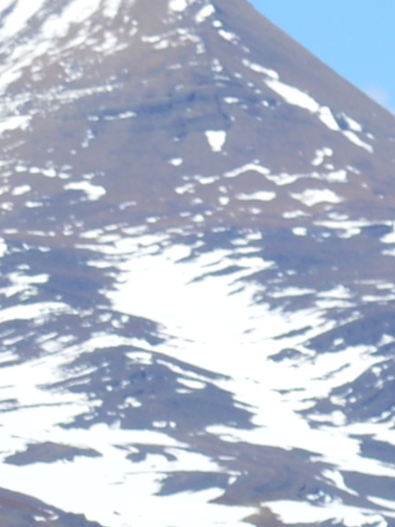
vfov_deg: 2.8
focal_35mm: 707
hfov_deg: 2.1
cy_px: 1547
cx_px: -977
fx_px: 10768
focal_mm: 48
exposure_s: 1/250
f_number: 8
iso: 100
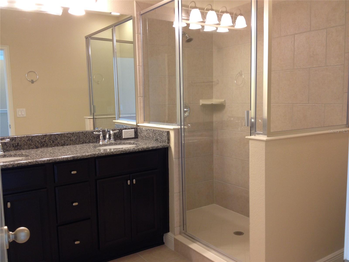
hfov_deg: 52.6
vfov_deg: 40.7
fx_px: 353
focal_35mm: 35
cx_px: 174
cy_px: 131
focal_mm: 4.28
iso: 80
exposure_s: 1/20
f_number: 2.4
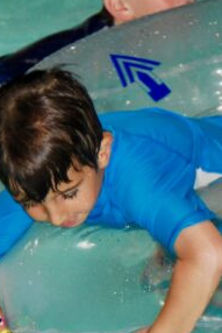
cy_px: 292
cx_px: 395
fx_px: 3871
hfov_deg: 3.3
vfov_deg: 4.9
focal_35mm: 419
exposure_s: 1/60
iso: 640
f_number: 5.3
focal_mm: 78
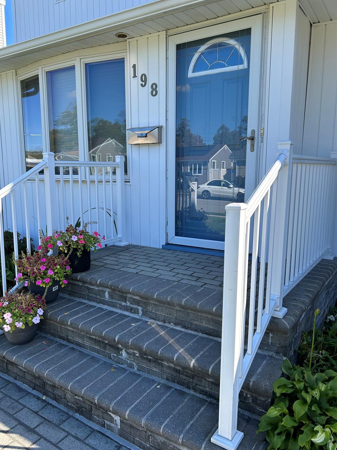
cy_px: 229
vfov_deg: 65.3
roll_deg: -0.7
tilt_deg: -8.1
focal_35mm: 27
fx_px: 351
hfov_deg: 51.3
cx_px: 162
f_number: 1.5
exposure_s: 1/1224
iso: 50
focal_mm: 5.7
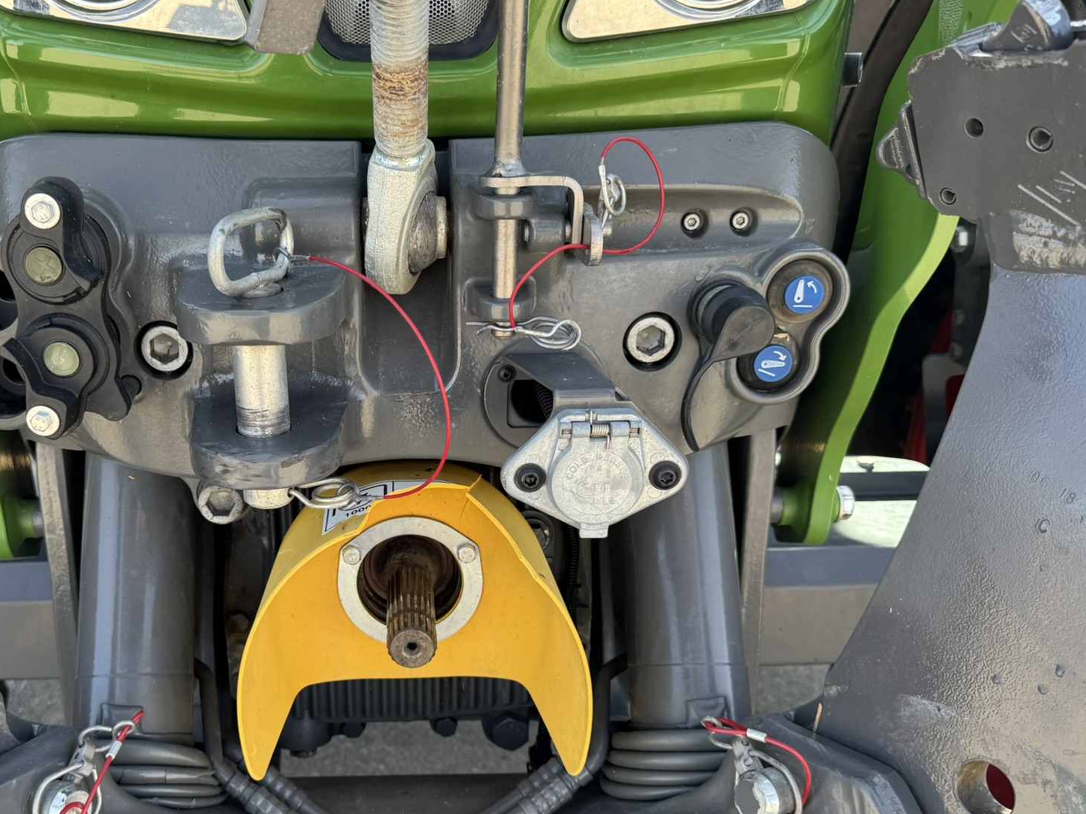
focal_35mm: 34
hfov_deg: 53.4
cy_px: 477
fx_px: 1066
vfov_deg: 41.6
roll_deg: -0.4
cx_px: 405
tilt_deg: -21.4
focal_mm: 6.76
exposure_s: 1/340
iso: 80
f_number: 1.78
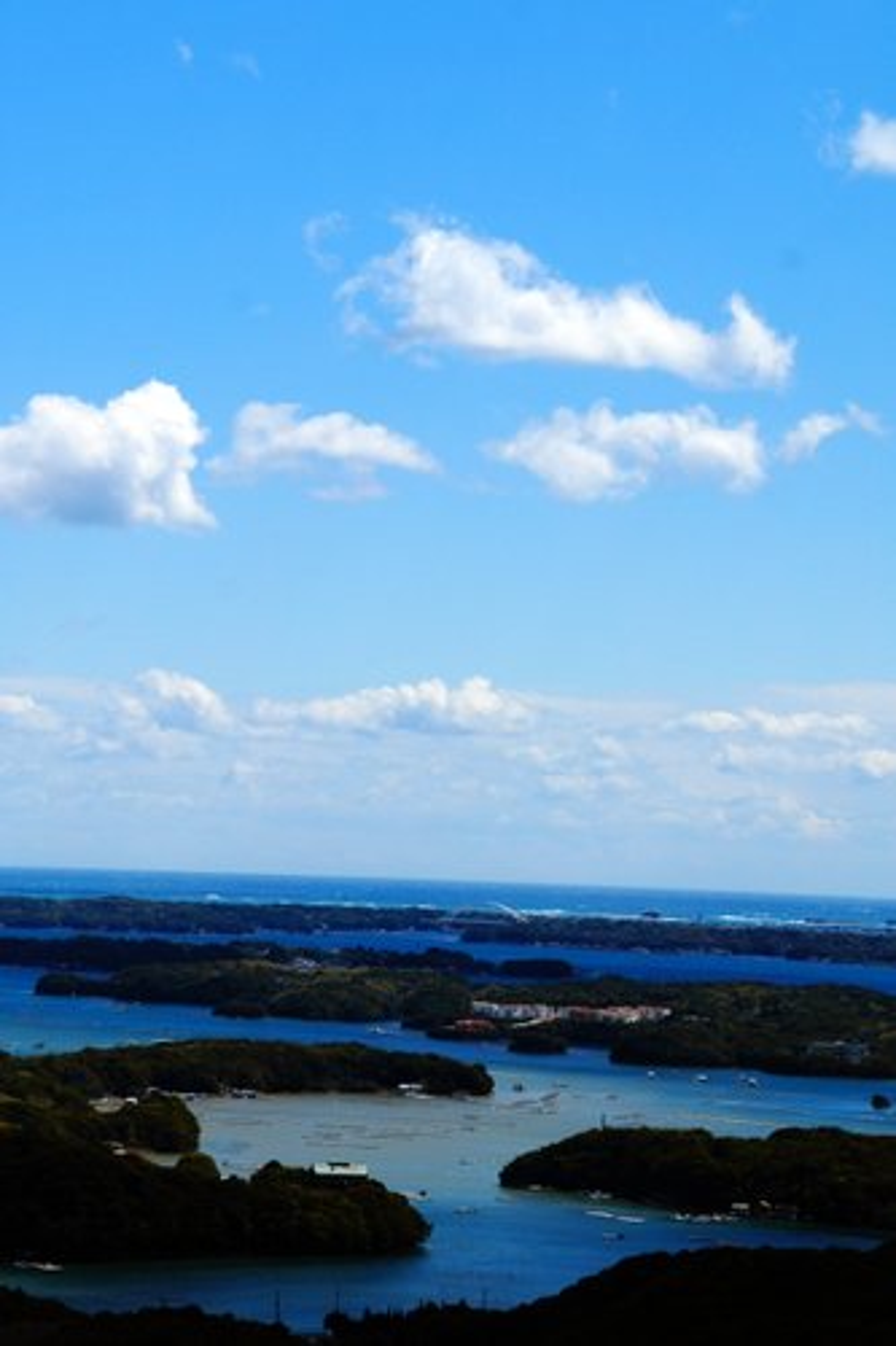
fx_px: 4203
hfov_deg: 12.2
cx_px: 448
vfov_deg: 18.2
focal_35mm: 112
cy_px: 673
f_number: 9
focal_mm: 75
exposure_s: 1/1000
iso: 200
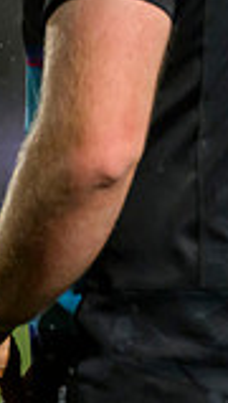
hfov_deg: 0.7
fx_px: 19008
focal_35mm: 1777
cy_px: 144
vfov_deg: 1.2
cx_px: 632
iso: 4000
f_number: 3.2
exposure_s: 1/2000
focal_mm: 400
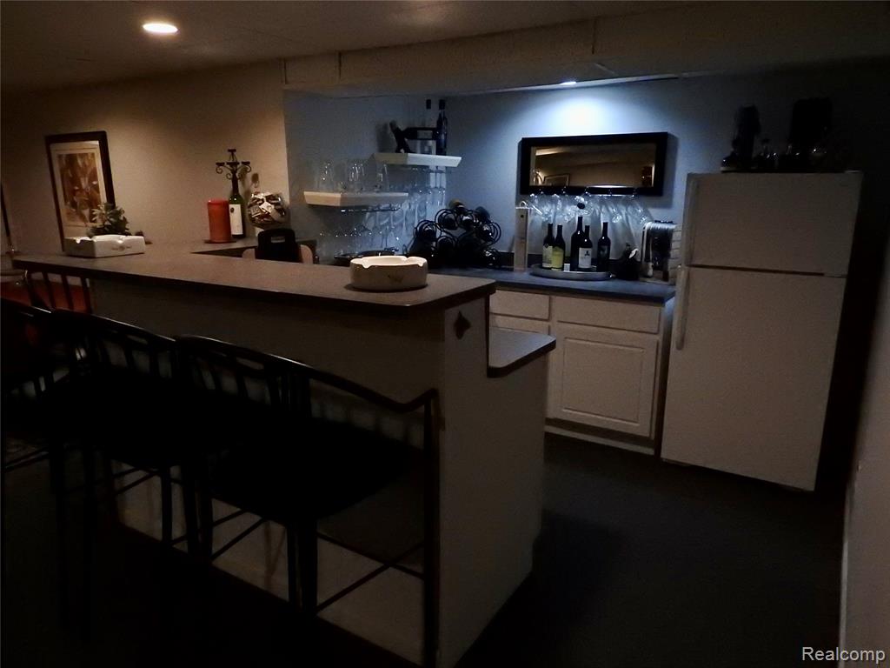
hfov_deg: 71.6
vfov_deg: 56.8
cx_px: 445
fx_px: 617
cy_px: 334
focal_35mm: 24
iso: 1600
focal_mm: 4.3
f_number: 3.3
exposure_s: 1/250
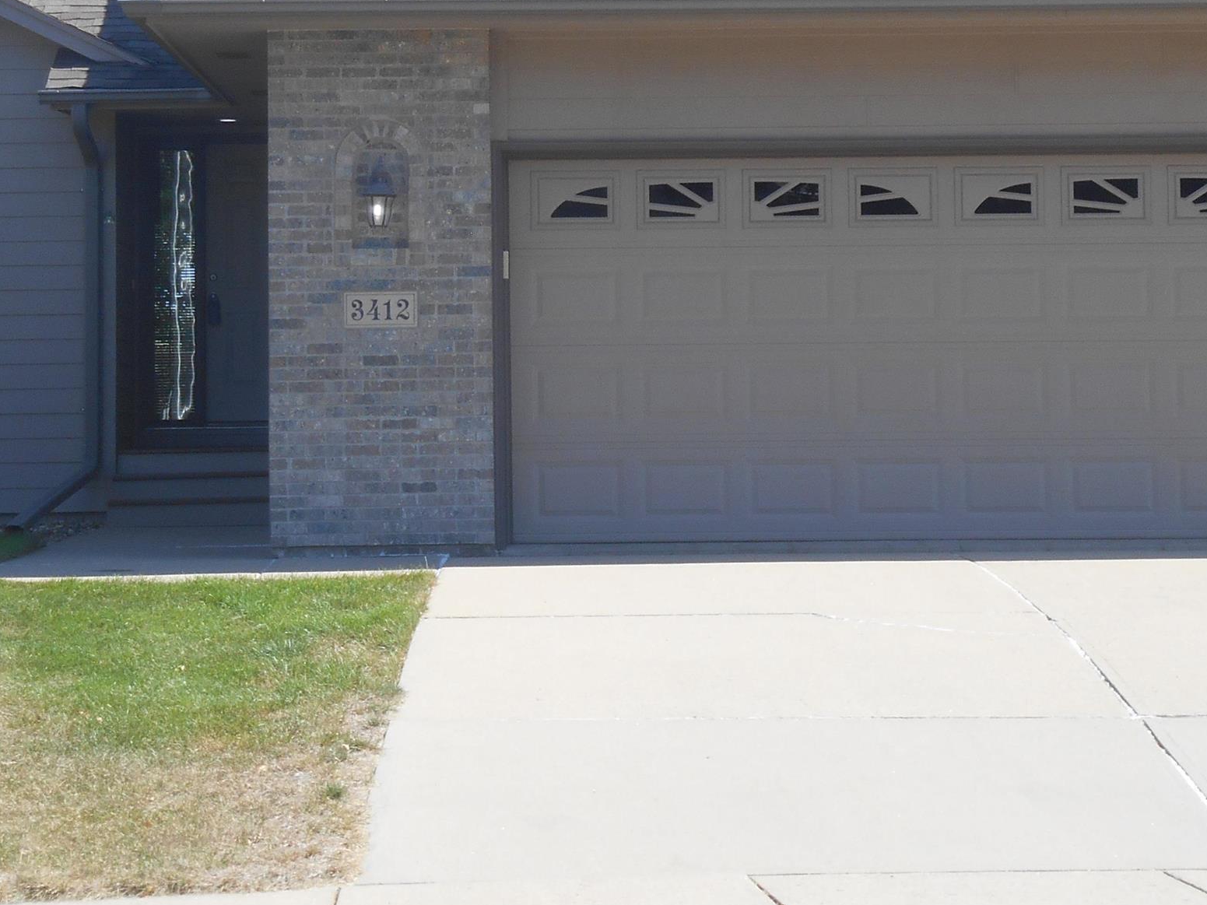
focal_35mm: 105
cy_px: 244
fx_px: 3661
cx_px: 609
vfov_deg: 14.0
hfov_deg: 18.7
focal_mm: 9.5
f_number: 4.2
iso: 80
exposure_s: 1/320
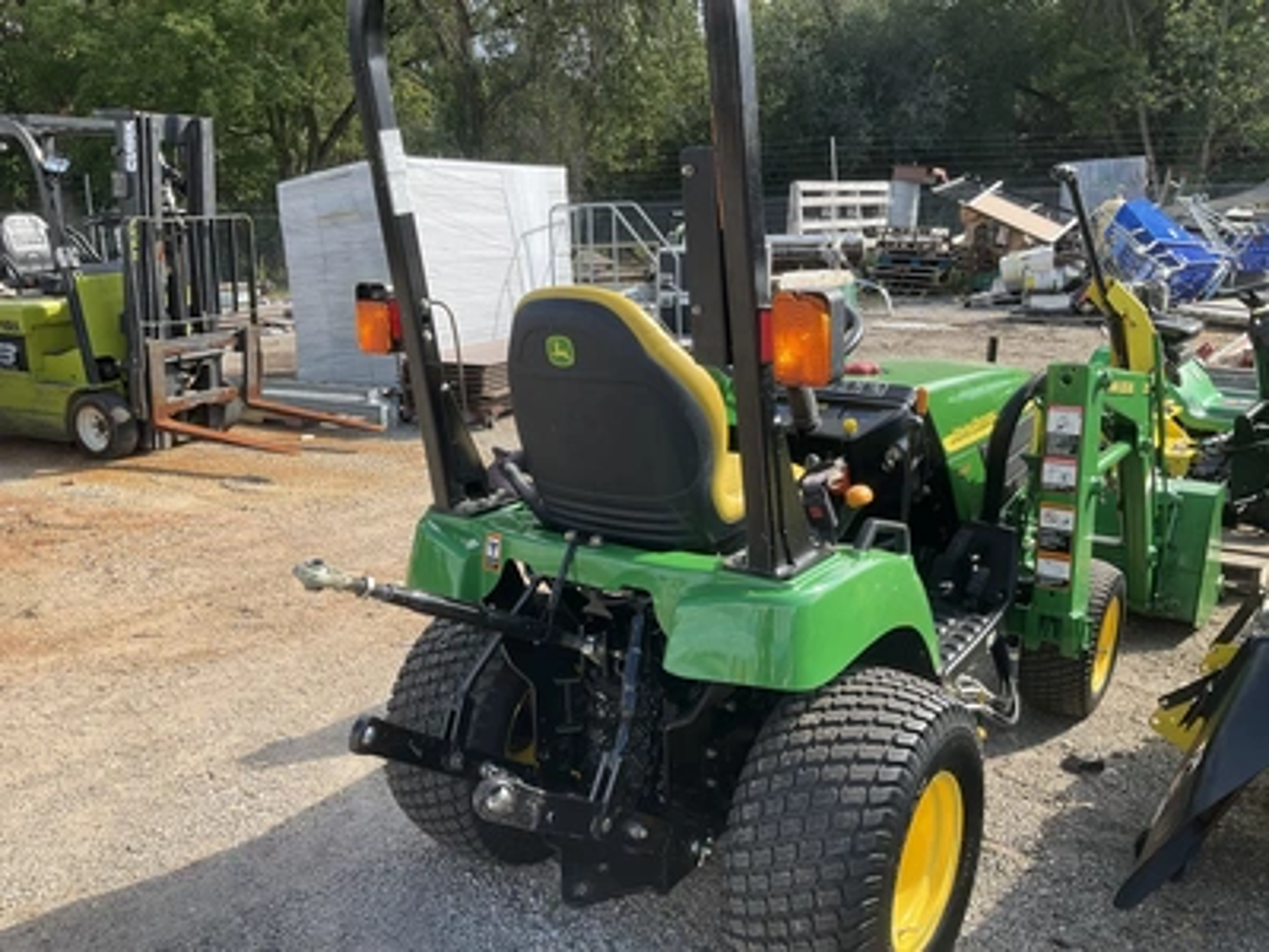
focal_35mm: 29
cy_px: 476
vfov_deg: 48.2
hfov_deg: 61.7
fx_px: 1063
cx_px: 634
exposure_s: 1/599
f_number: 1.8
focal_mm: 3
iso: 25
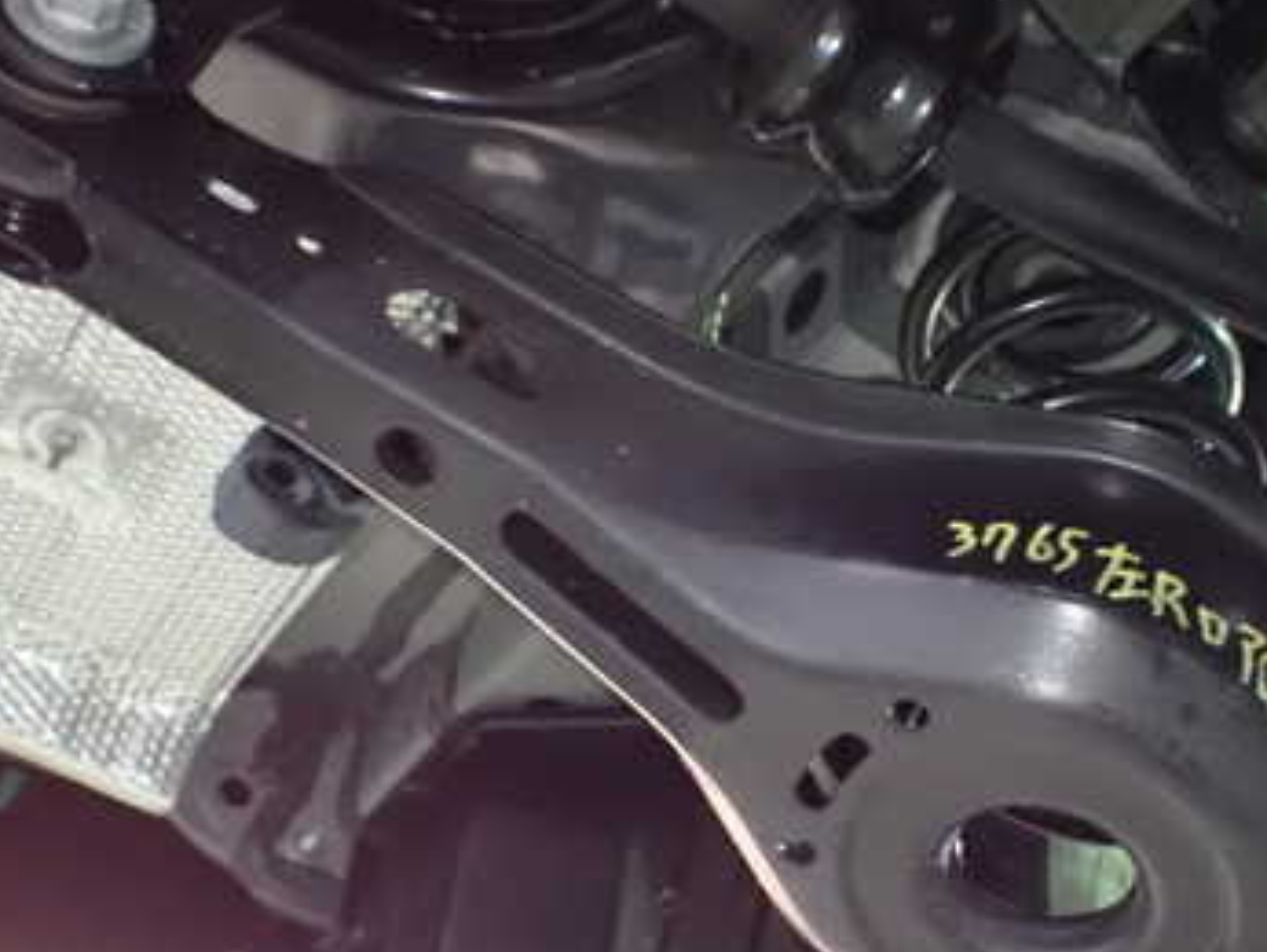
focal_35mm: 52
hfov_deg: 36.3
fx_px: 1905
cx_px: 883
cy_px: 677
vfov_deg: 27.8
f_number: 2.3
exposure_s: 1/30
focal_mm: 5.4
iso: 1600
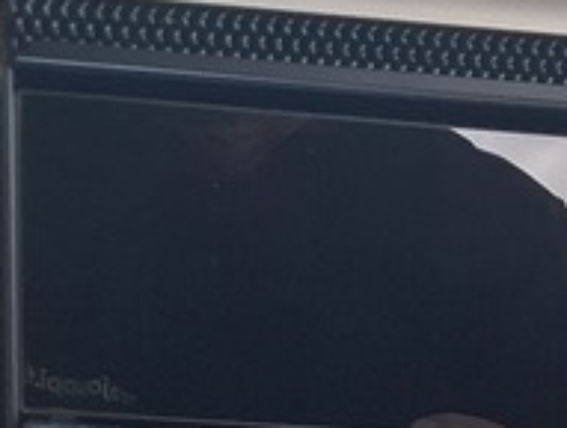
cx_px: 923
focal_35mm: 173
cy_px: 1088
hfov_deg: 10.9
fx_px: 2839
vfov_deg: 7.9
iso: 320
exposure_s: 1/100
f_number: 1.8
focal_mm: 5.54
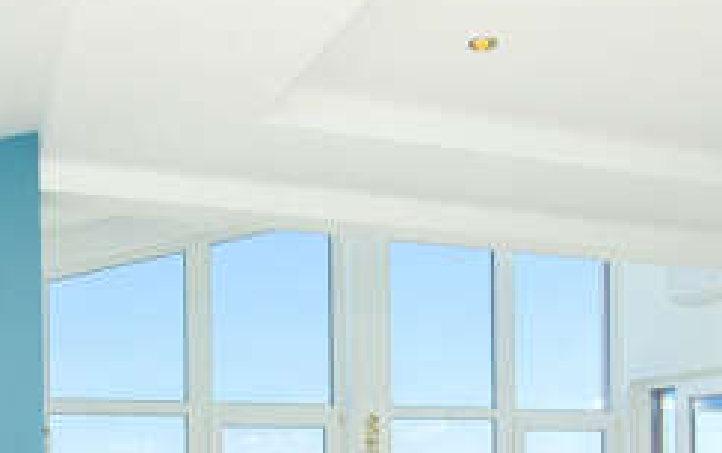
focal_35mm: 48
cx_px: 299
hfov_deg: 41.7
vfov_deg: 25.0
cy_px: 499
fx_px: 945
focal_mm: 10
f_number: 8
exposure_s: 1/160
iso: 160
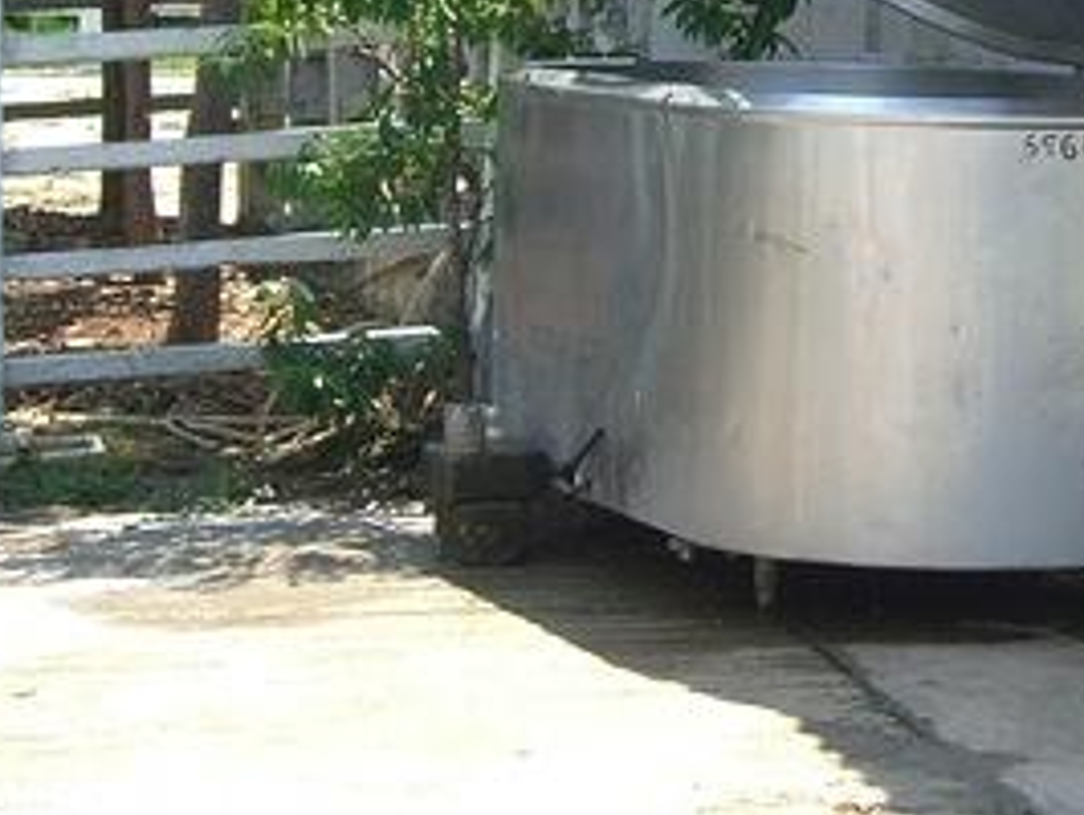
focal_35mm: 137
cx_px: 1243
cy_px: 65
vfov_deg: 10.8
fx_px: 4294
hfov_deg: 14.0
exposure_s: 1/320
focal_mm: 11.8
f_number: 3.6
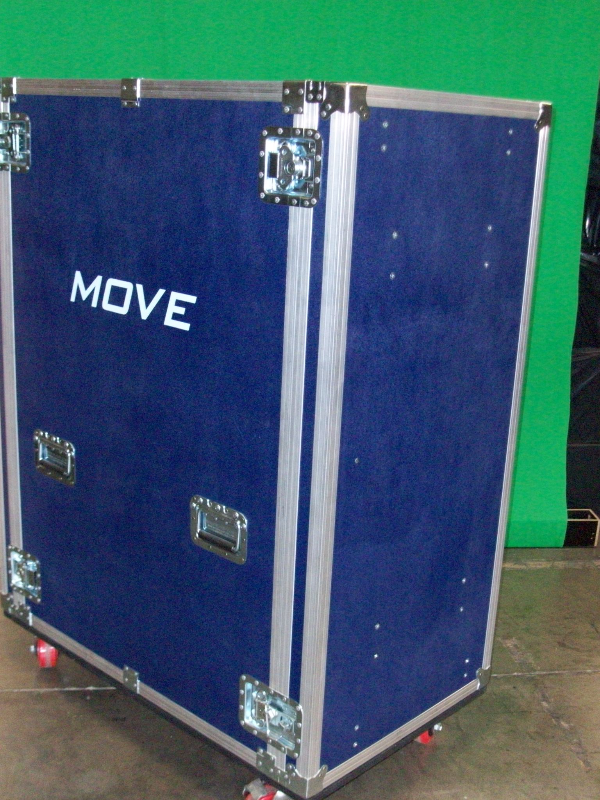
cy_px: 400
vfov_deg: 44.8
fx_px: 971
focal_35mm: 42
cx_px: 300
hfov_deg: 34.3
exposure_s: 1/65.1
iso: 320
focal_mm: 7.1
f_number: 3.2
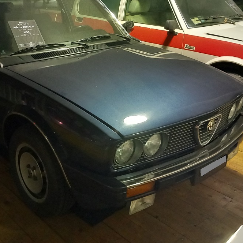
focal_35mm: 44
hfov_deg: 38.1
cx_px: 90
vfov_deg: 38.1
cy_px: 89
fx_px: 349
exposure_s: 1/20
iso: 400
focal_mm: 4
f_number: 1.8
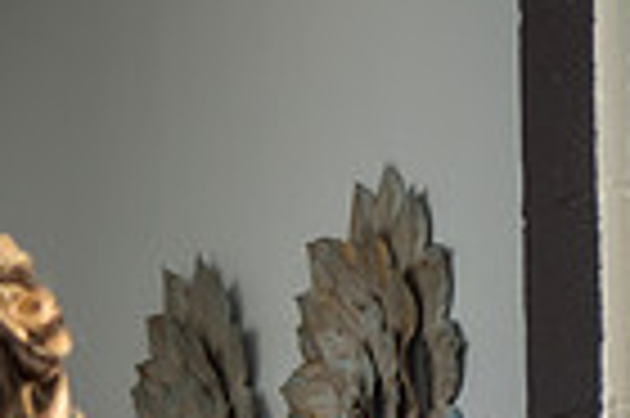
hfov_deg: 6.9
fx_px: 5087
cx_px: -504
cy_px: 816
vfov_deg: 4.6
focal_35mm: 291
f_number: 2.8
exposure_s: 1/250
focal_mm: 70
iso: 400
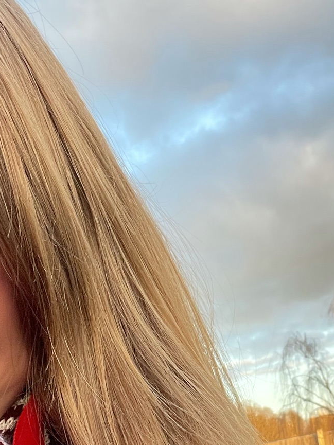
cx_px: 265
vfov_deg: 26.9
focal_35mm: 71
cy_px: 354
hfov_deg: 20.5
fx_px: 913
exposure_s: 1/89
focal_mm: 2.71
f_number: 2.2
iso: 100
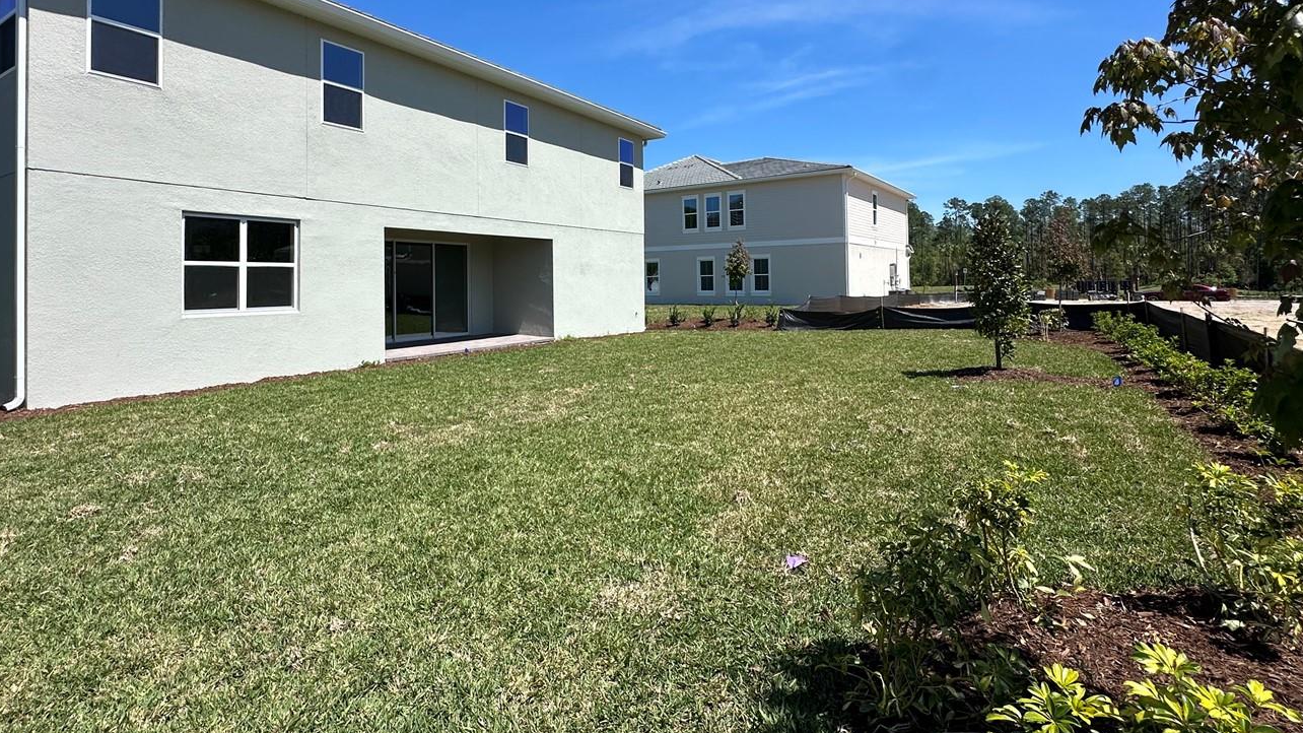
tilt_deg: +1.9
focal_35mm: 19
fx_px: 656
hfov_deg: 89.3
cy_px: 267
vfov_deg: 57.5
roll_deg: +0.4
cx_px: 592
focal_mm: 2.22
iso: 40
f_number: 2.2
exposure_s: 1/2304
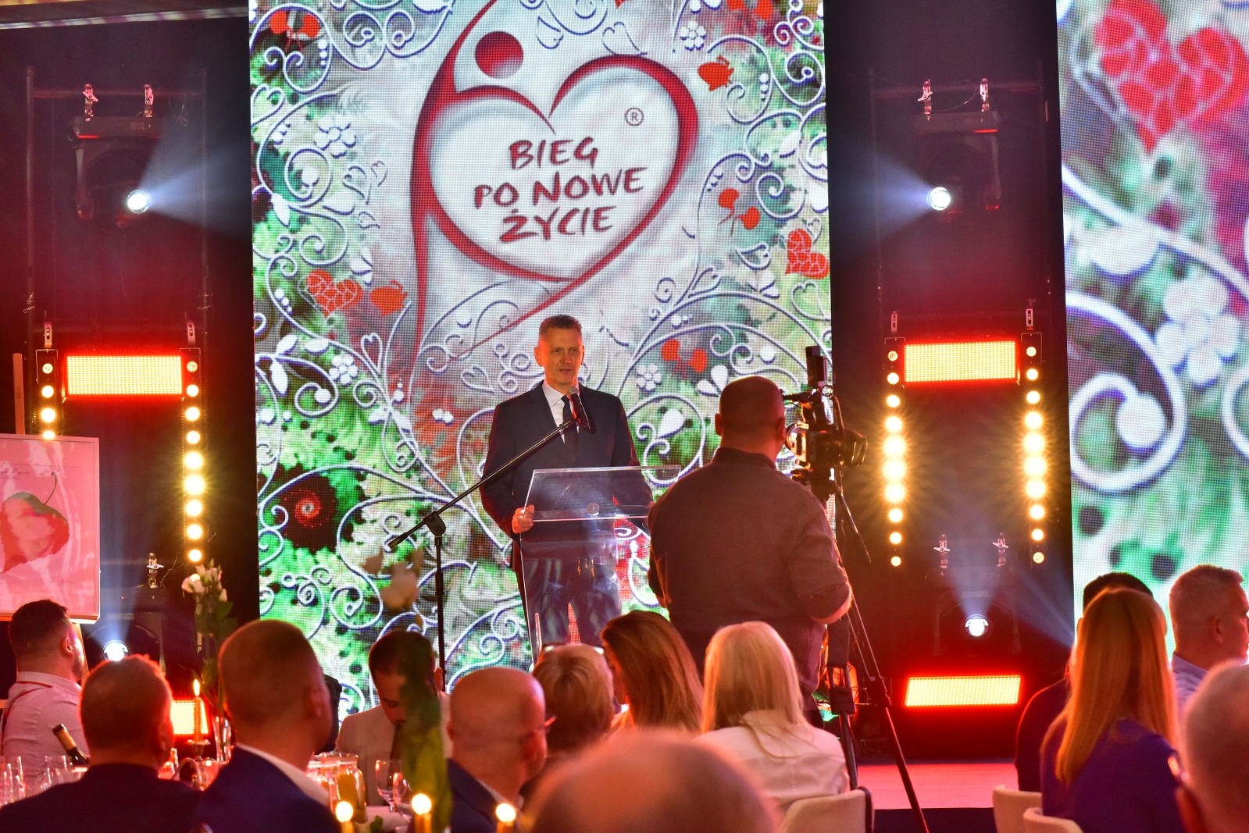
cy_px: 416
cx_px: 624
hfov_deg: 19.5
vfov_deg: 13.0
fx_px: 3644
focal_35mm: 105
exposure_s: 1/125
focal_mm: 105
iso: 4000
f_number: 8
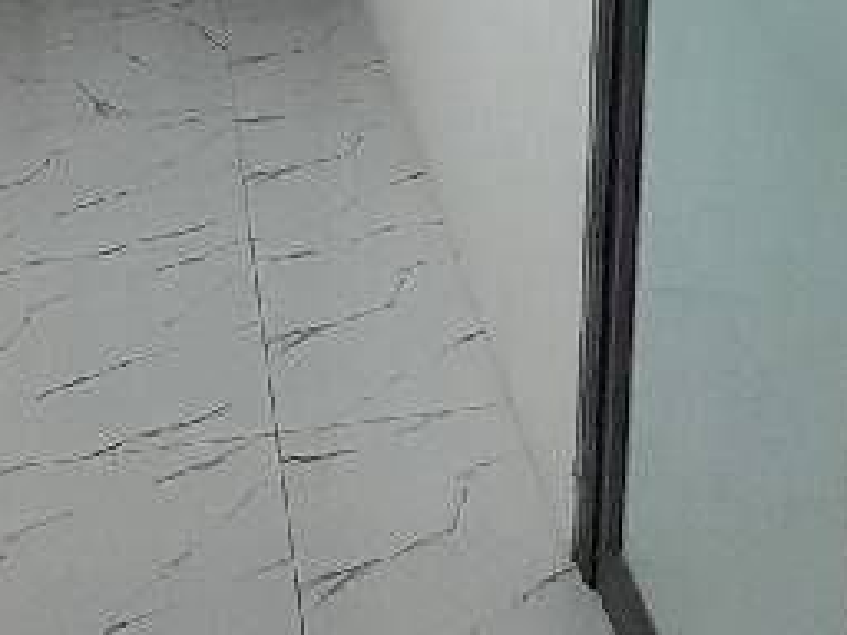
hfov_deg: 28.3
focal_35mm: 68
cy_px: -212
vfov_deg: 19.7
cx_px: 602
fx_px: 1664
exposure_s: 1/50
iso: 80
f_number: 2.2
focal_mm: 1.46
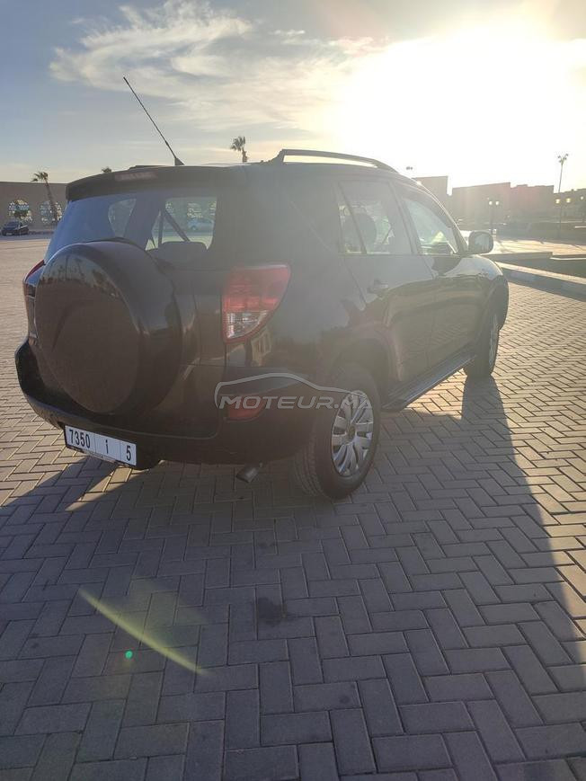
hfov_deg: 54.9
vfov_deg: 69.4
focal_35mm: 25
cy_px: 390
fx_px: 564
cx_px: 293
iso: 50
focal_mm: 5.95
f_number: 1.89
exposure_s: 1/1233
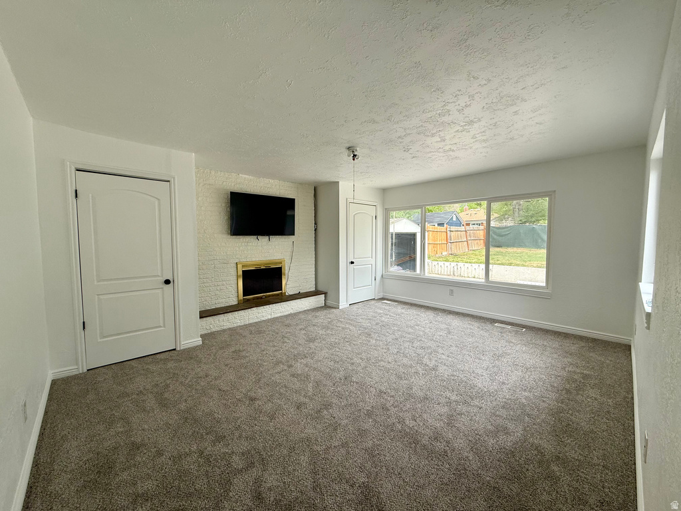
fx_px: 275
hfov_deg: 102.1
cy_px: 256
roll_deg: +0.6
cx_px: 340
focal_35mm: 14
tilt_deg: -2.7
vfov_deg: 85.7
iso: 64
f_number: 2.2
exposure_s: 1/99
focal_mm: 2.22
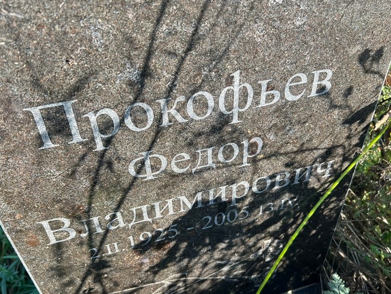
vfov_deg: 44.1
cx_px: 202
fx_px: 362
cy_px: 167
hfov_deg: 56.8
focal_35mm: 32
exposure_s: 1/572
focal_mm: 5.7
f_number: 1.5
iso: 50
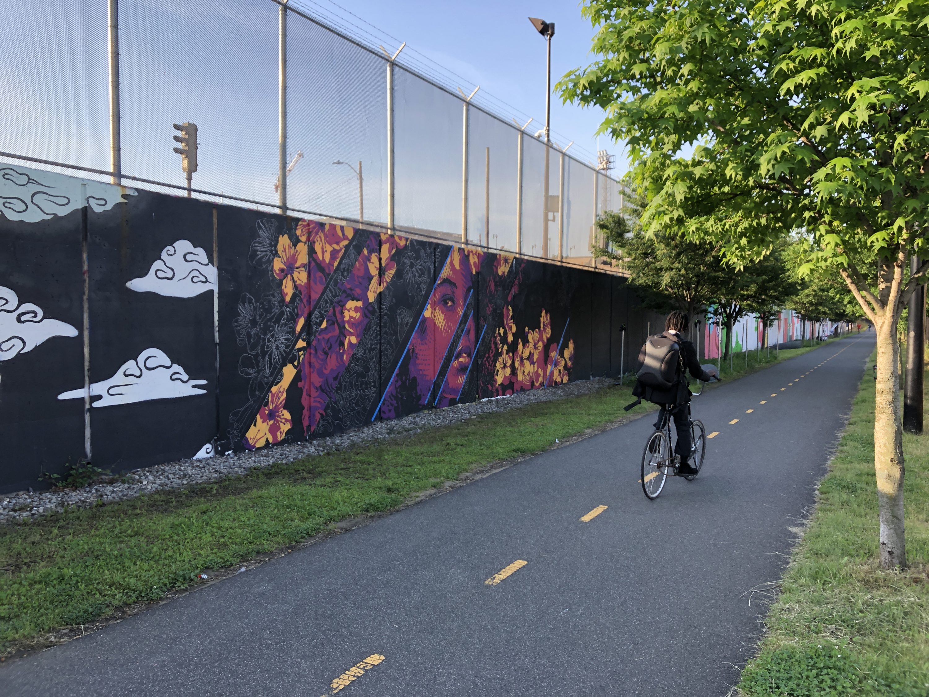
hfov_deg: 63.4
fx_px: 751
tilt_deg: -0.6
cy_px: 348
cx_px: 464
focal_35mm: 28
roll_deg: +0.5
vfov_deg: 49.7
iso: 20
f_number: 1.8
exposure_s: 1/165
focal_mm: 3.99
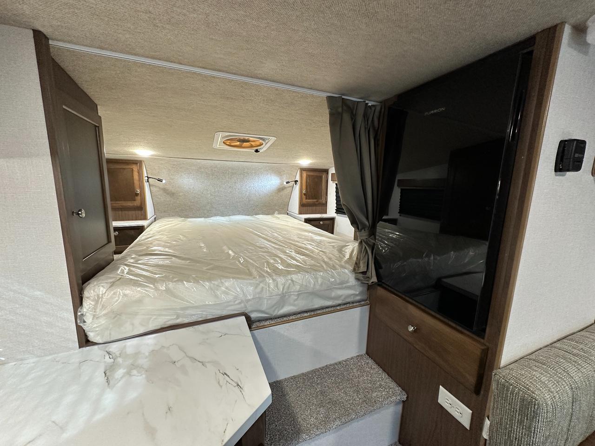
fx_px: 241
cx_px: 298
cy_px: 223
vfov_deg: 85.7
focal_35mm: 14
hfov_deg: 102.1
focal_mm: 2.22
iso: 320
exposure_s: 1/99
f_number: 2.2
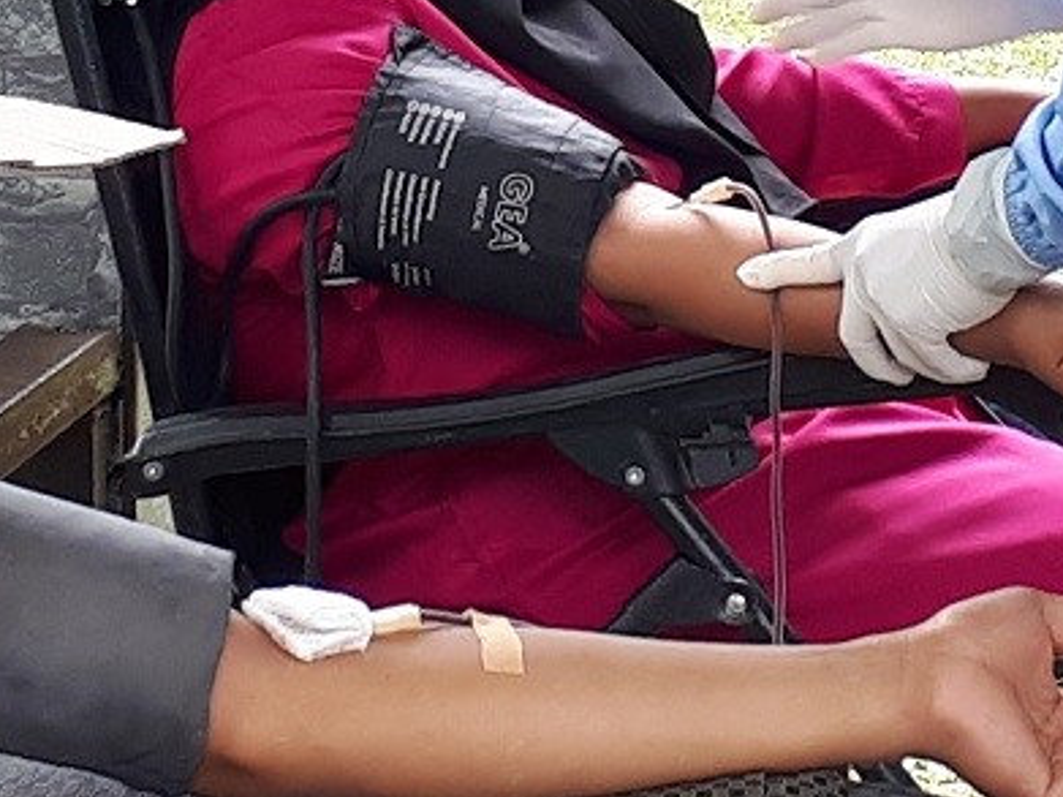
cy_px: -152
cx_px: 682
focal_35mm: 111
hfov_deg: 17.7
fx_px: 3408
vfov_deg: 13.0
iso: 50
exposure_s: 1/100
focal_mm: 3.6
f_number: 1.9
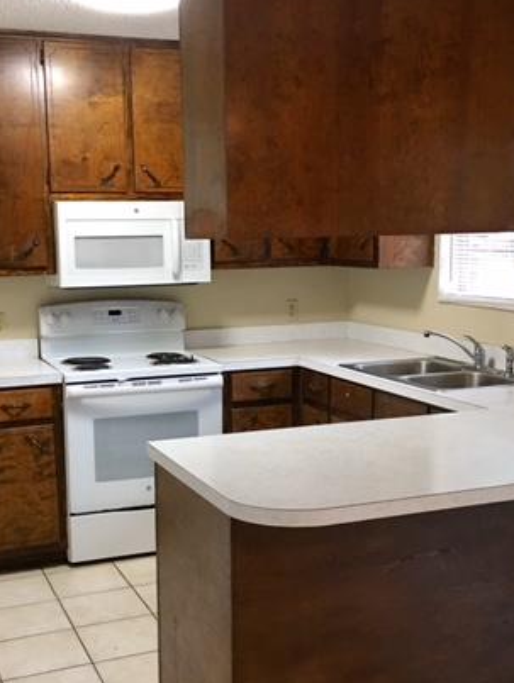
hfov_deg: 31.5
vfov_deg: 41.1
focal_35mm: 46
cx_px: 231
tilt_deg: -8.6
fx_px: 909
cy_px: 393
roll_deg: +0.3
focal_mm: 4.15
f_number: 2.2
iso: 80
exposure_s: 1/15
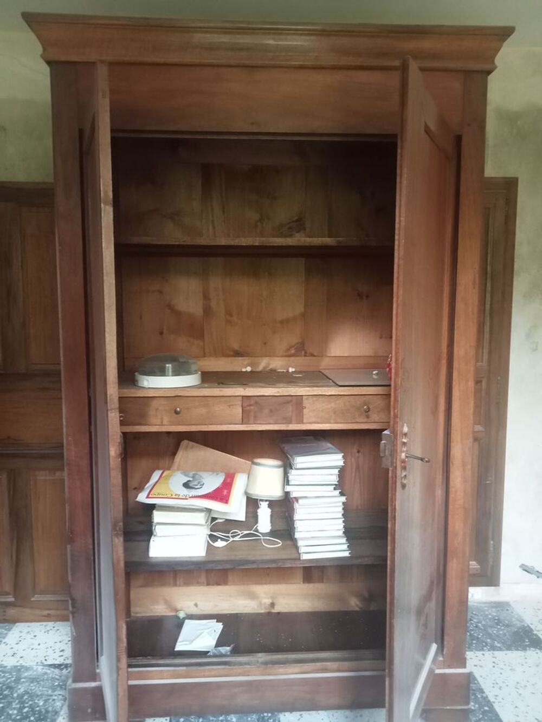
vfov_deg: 63.4
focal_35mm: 28
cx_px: 271
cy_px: 361
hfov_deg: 49.8
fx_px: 584
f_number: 2.2
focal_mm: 3.46
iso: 1217
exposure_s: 1/33.3
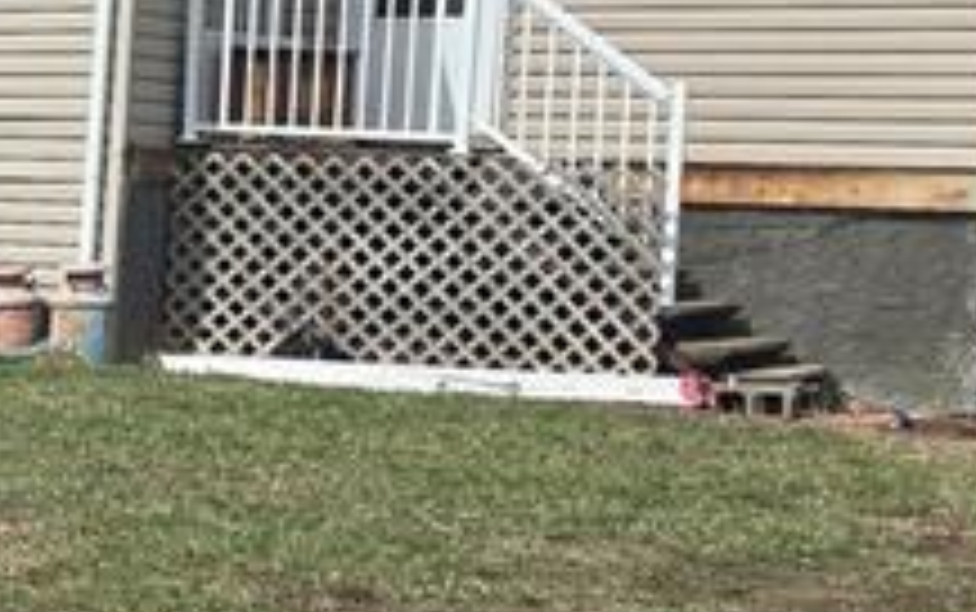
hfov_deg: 15.6
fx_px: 3061
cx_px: -760
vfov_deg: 11.4
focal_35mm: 115
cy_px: 392
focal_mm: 6.3
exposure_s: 1/1480
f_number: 1.7
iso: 12
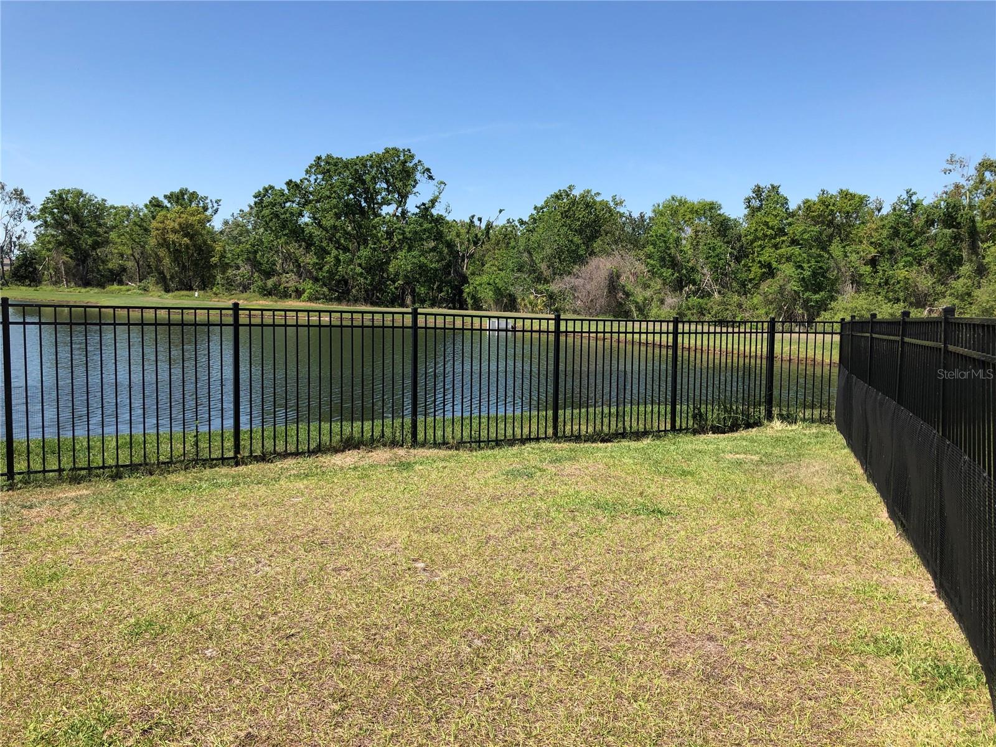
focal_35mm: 28
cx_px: 498
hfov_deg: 63.4
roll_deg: -1.5
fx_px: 806
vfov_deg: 49.7
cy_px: 374
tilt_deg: -7.9
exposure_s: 1/1600
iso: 20
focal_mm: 3.99
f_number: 1.8
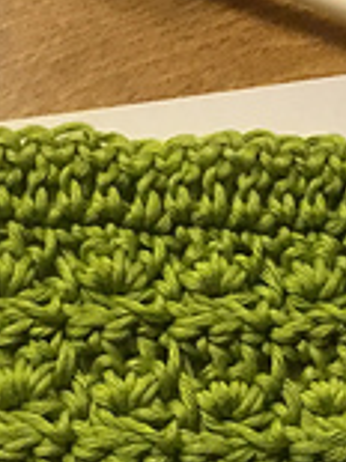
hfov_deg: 14.8
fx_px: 1335
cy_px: 380
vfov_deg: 19.4
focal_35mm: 100
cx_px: 215
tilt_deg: -76.1
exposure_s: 1/30
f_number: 2.4
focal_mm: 3.3
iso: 250
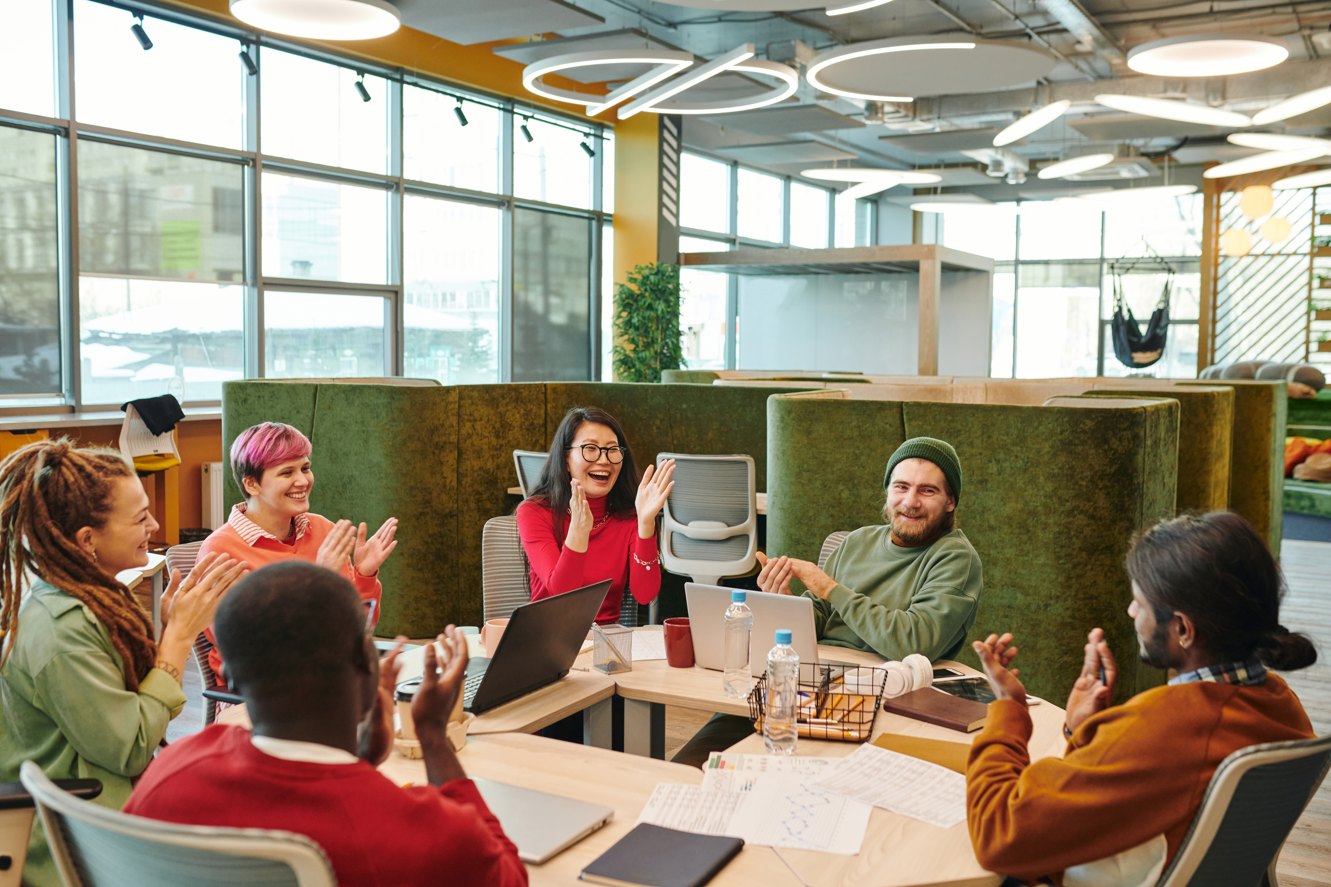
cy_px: 444
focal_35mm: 35
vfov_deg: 37.9
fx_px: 1294
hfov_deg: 54.4
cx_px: 666
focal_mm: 35
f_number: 3.5
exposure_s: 1/250
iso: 800
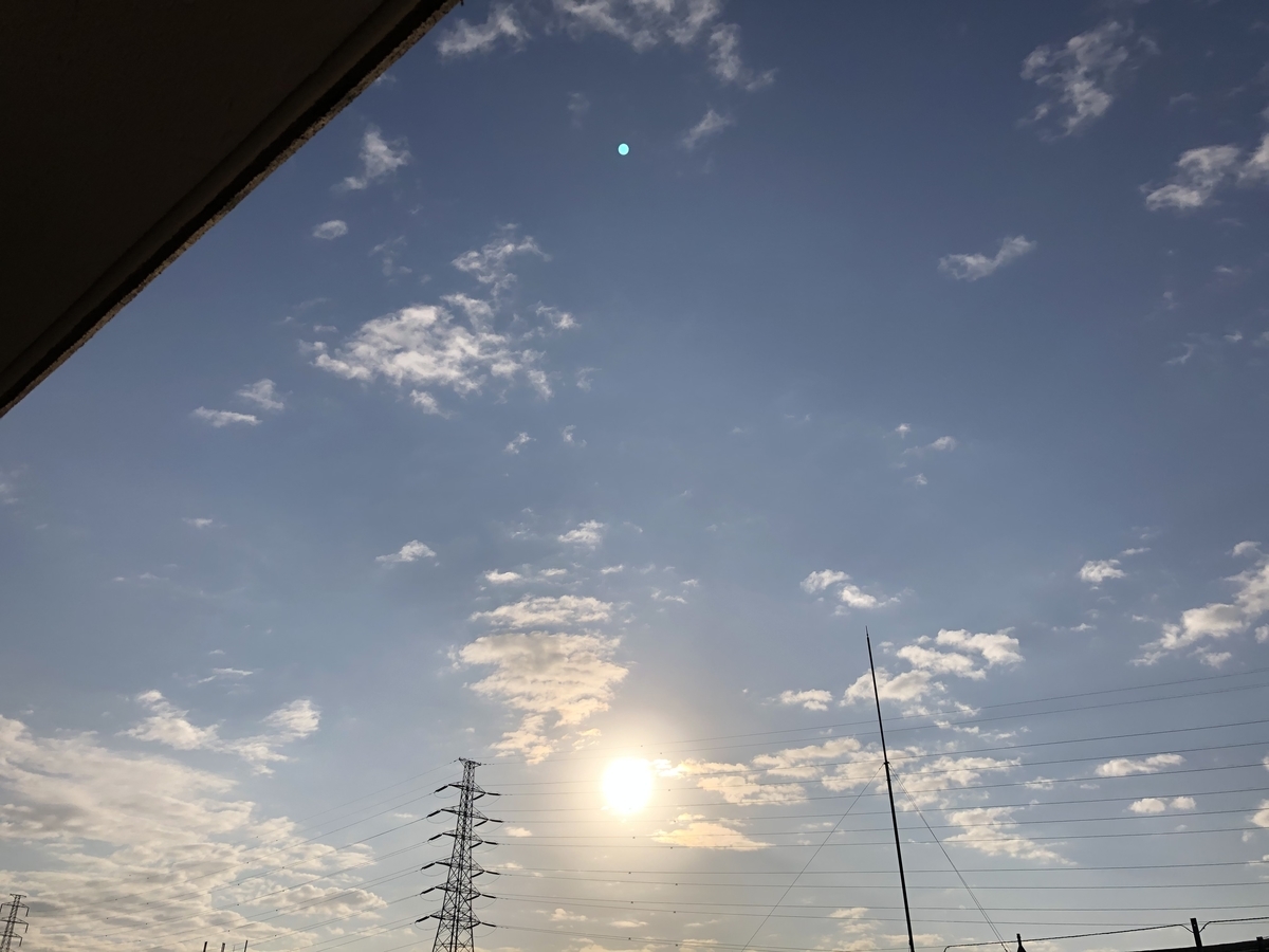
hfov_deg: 63.4
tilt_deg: +31.2
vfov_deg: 49.7
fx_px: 1026
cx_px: 634
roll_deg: -0.4
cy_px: 476
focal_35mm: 28
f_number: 1.8
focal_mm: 3.99
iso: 25
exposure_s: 1/9615
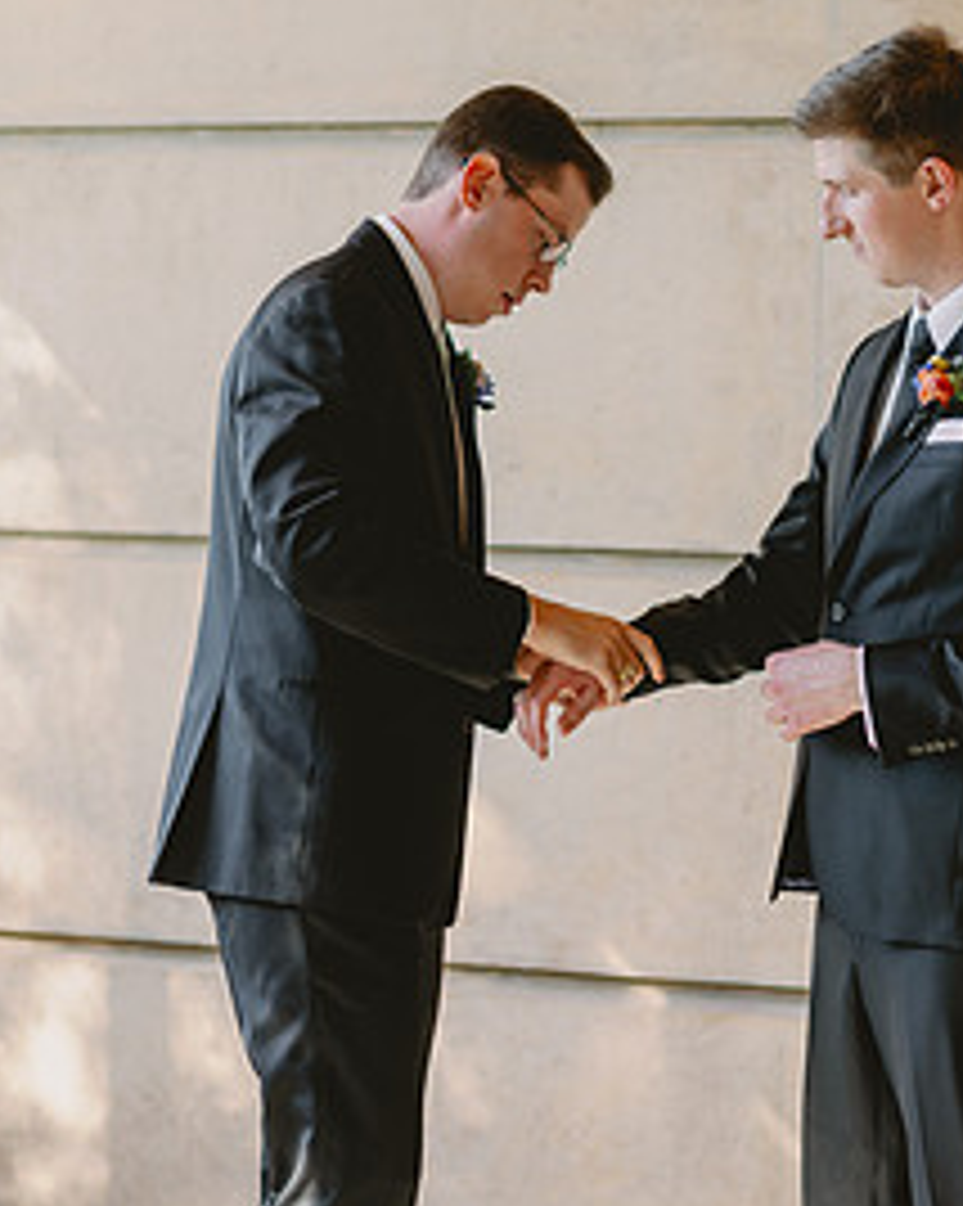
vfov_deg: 14.4
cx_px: 583
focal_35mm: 134
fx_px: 4779
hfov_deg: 11.5
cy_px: 752
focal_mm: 85
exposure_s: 1/125
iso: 80
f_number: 2.5
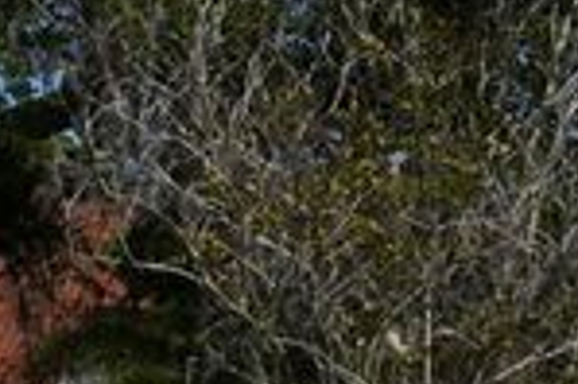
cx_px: 454
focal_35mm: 224
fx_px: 3592
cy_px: 745
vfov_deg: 6.0
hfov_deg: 9.2
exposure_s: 1/400
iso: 100
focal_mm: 26
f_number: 10
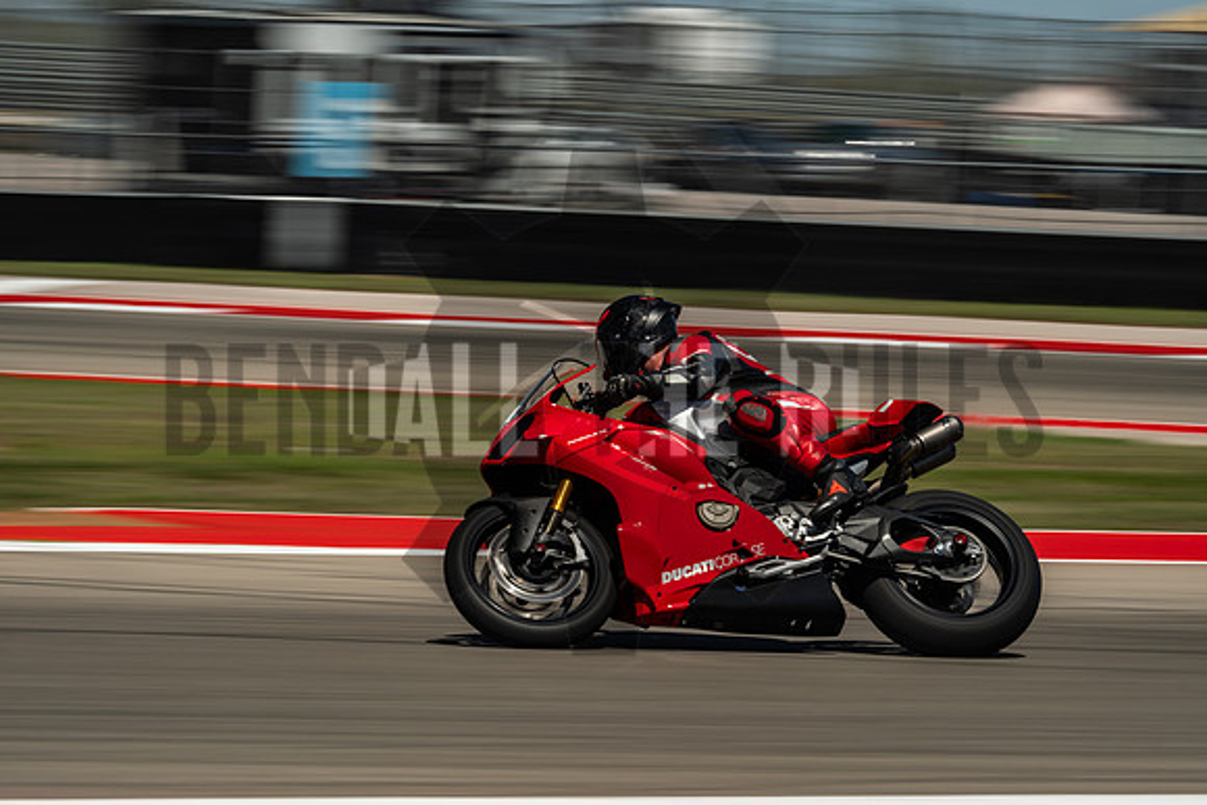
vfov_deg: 4.7
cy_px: 402
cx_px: 604
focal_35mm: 295
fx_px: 9893
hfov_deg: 7.0
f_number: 16
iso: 160
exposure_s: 1/100
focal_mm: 196.6
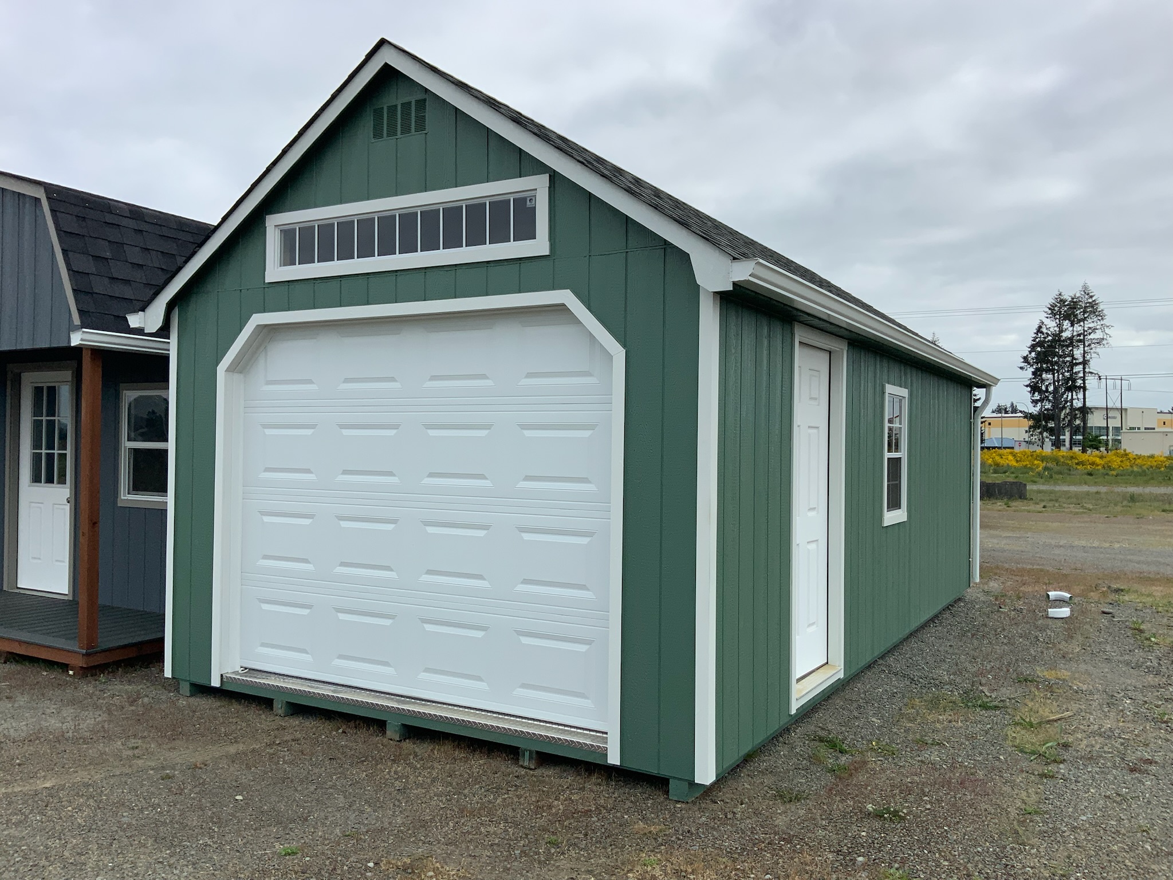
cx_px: 586
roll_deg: +1.0
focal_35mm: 29
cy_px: 440
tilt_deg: -0.2
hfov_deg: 61.7
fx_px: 983
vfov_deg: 48.2
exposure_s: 1/1279
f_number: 1.8
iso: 16
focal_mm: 3
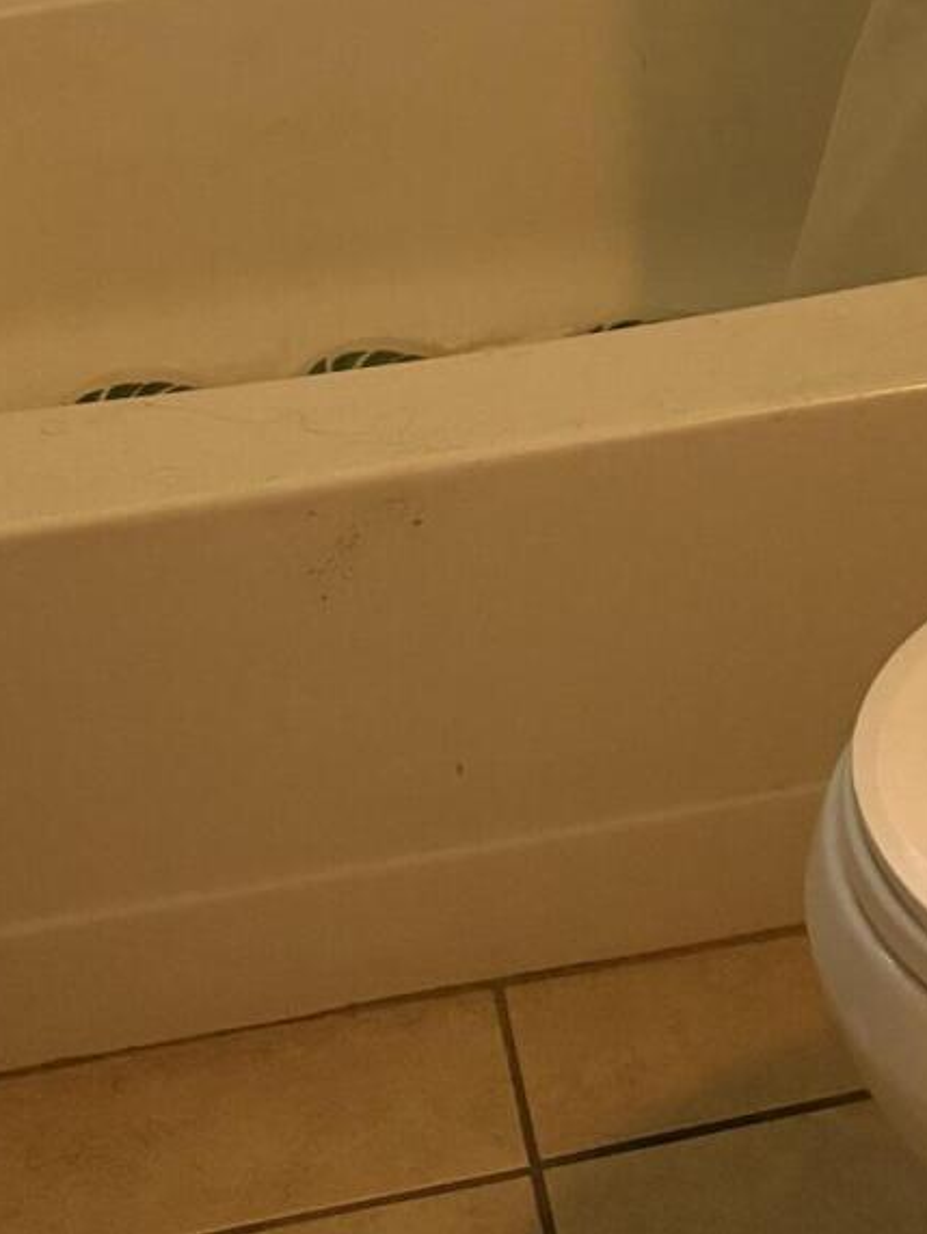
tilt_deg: -12.7
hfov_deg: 17.4
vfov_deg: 20.1
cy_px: -614
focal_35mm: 84
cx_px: 797
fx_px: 2996
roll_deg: +0.8
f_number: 1.78
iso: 500
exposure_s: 1/60
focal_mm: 6.76
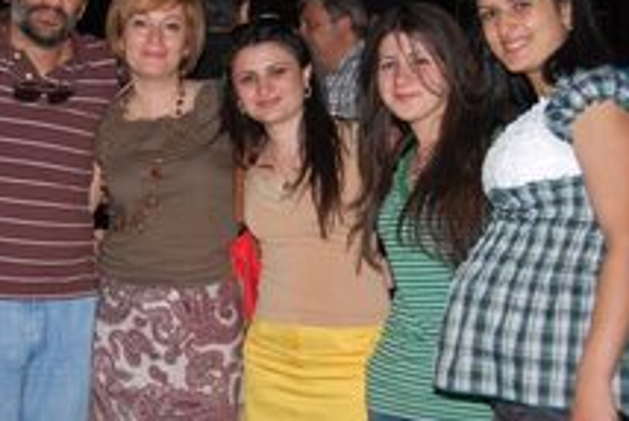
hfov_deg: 27.2
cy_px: 185
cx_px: 138
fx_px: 1276
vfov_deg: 18.7
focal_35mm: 73
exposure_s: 1/60
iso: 250
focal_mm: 26
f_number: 4.2
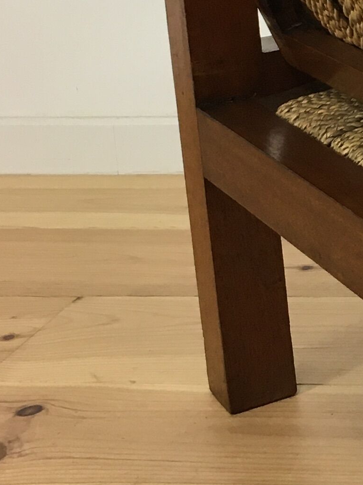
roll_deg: +2.3
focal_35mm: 114
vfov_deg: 16.7
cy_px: -54
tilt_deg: -11.8
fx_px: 1595
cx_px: 688
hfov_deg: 11.8
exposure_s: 1/33
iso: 50
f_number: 2.2
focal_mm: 4.15
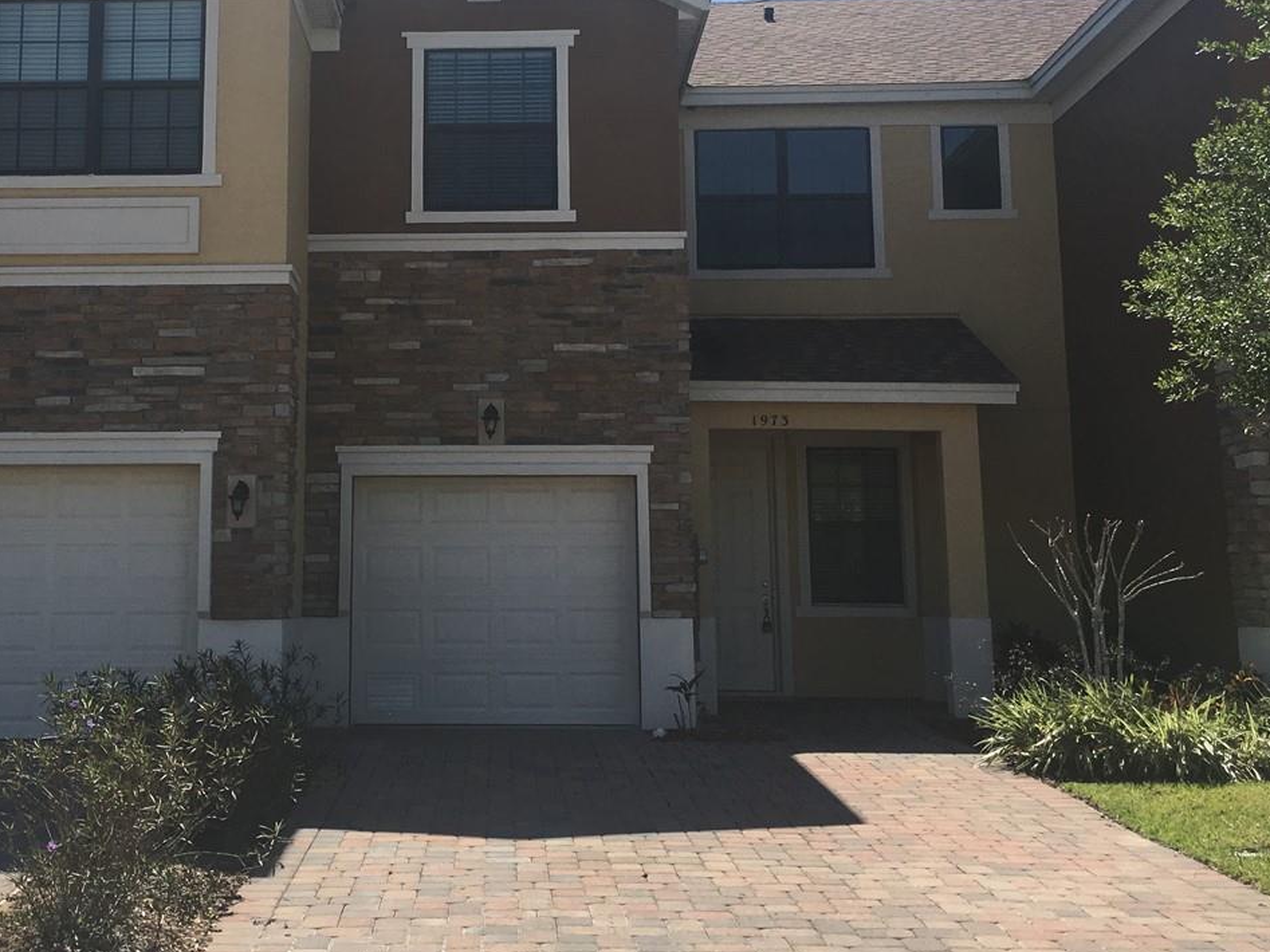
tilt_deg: +9.6
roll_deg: -0.4
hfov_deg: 38.5
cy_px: 284
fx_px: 1797
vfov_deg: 29.4
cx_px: 421
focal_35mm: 49
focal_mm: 4.15
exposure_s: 1/1603
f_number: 2.2
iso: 25
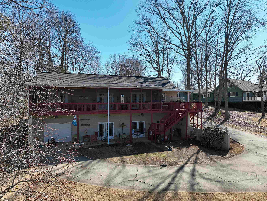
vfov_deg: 54.9
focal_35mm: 25
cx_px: 139
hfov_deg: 69.4
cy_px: 102
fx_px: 193
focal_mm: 12.29
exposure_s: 1/1250
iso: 120
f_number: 2.8
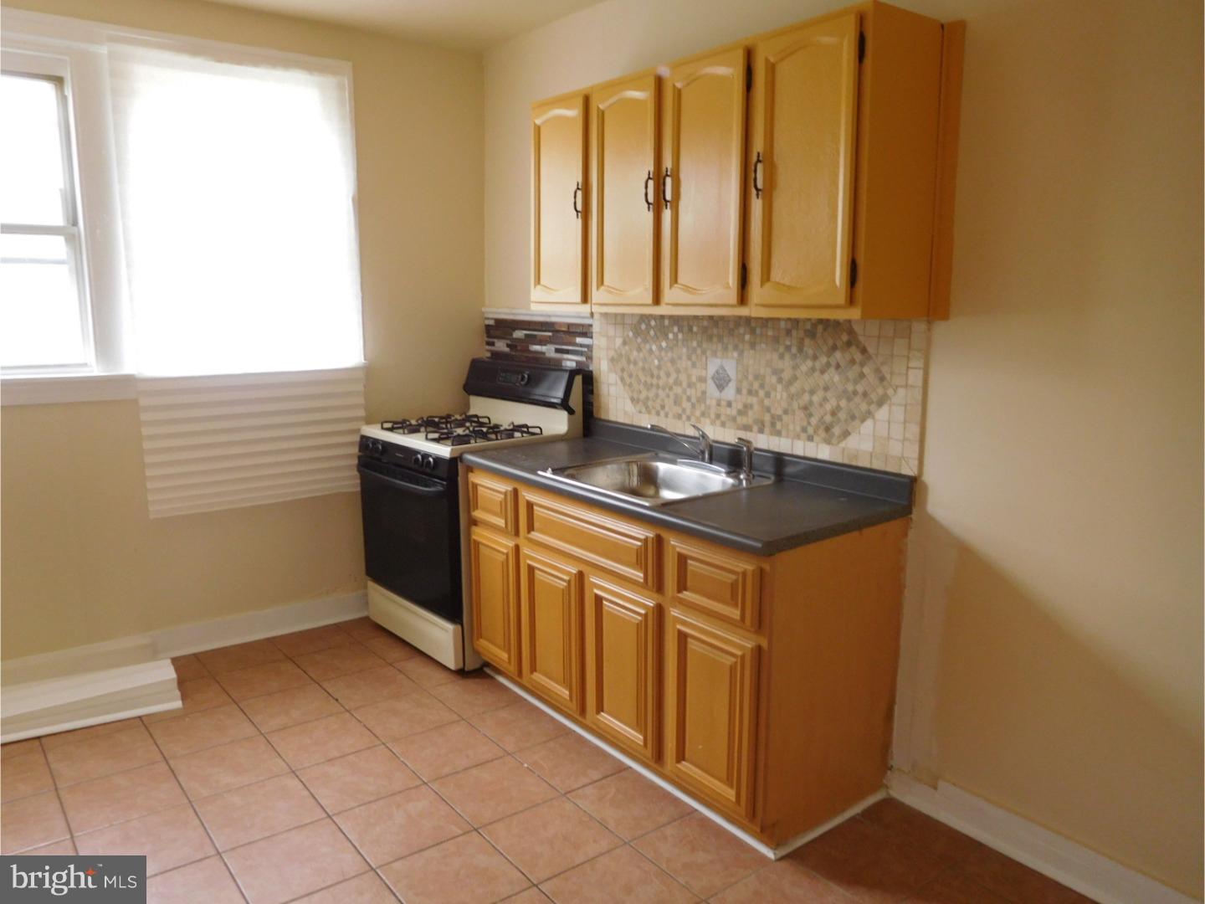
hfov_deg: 69.4
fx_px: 870
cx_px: 602
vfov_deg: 54.9
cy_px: 452
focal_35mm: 25
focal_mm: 4.5
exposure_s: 1/30
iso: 220
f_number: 3.4
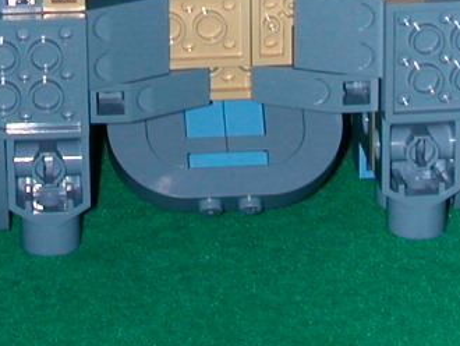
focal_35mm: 152
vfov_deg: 9.5
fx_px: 2021
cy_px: -187
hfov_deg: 13.0
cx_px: 146
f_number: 5.2
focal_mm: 7.5
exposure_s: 1/59.9
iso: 100
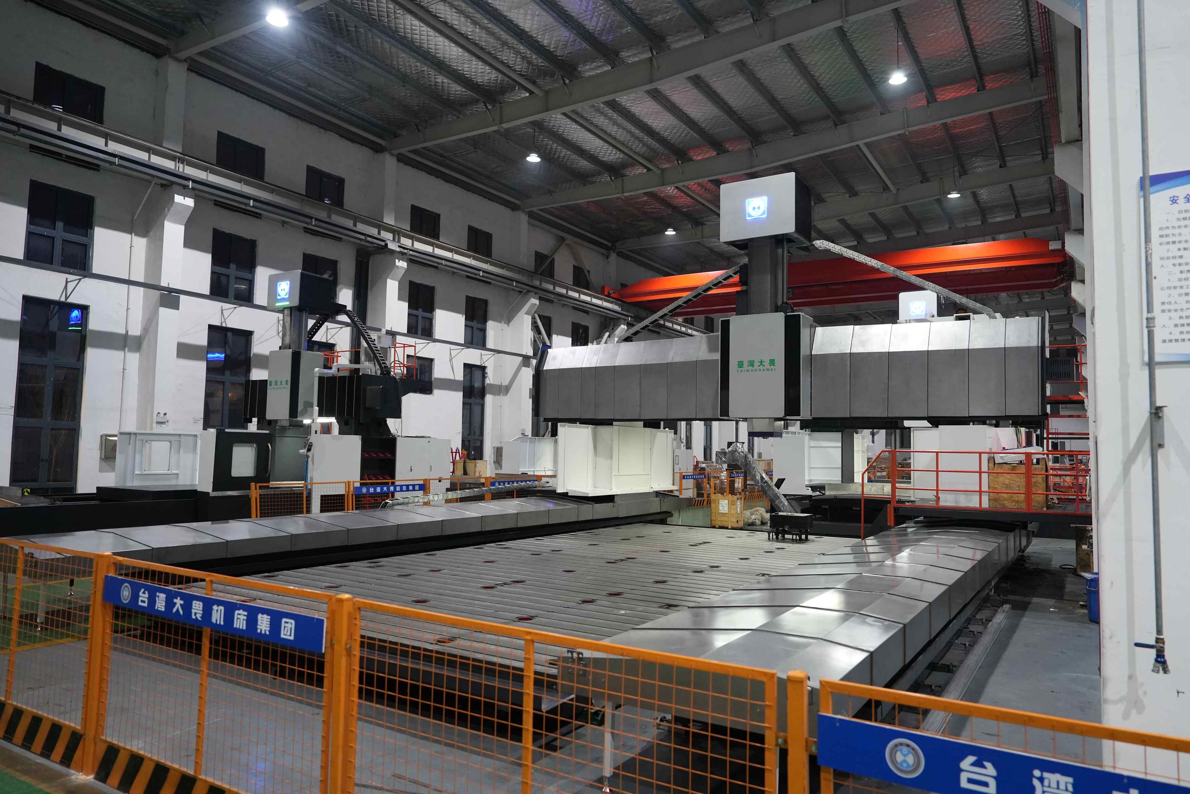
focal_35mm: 24
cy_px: 397
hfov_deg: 73.7
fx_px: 793
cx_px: 595
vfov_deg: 53.1
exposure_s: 1/80
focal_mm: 24
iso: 3200
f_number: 3.5
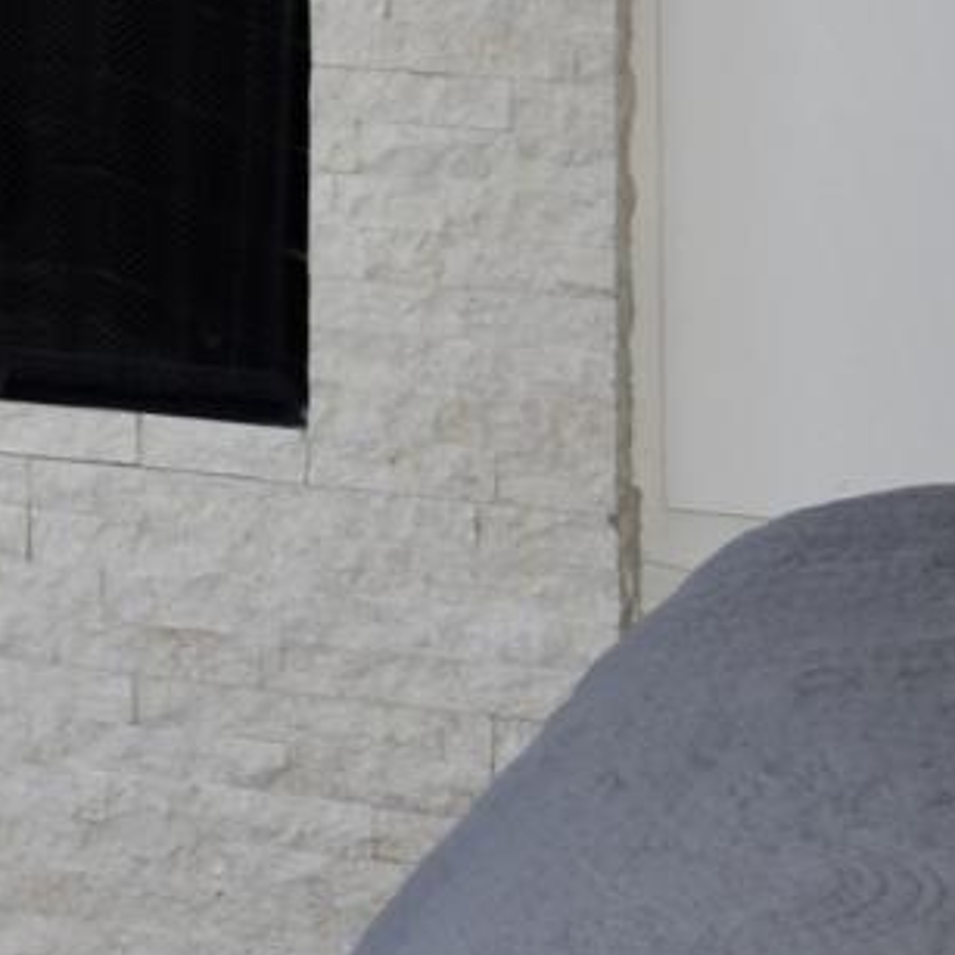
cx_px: -2977
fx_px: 6992
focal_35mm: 224
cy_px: -1020
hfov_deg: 6.3
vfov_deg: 7.5
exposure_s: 1/125
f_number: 5.6
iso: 125
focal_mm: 18
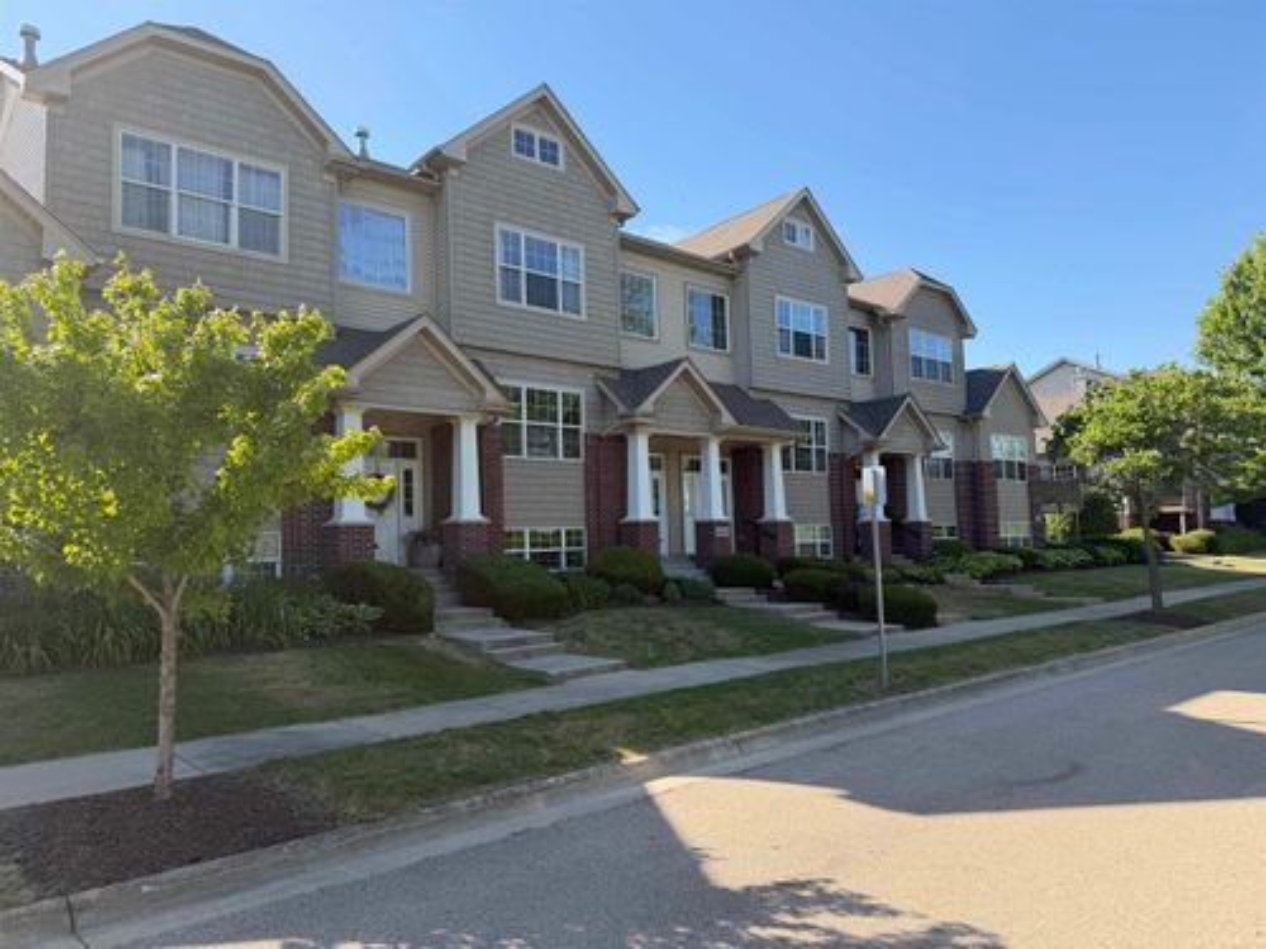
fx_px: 878
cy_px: 474
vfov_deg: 56.8
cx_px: 633
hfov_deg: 71.6
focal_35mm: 24
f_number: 1.78
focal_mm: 6.76
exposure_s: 1/1855
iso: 80
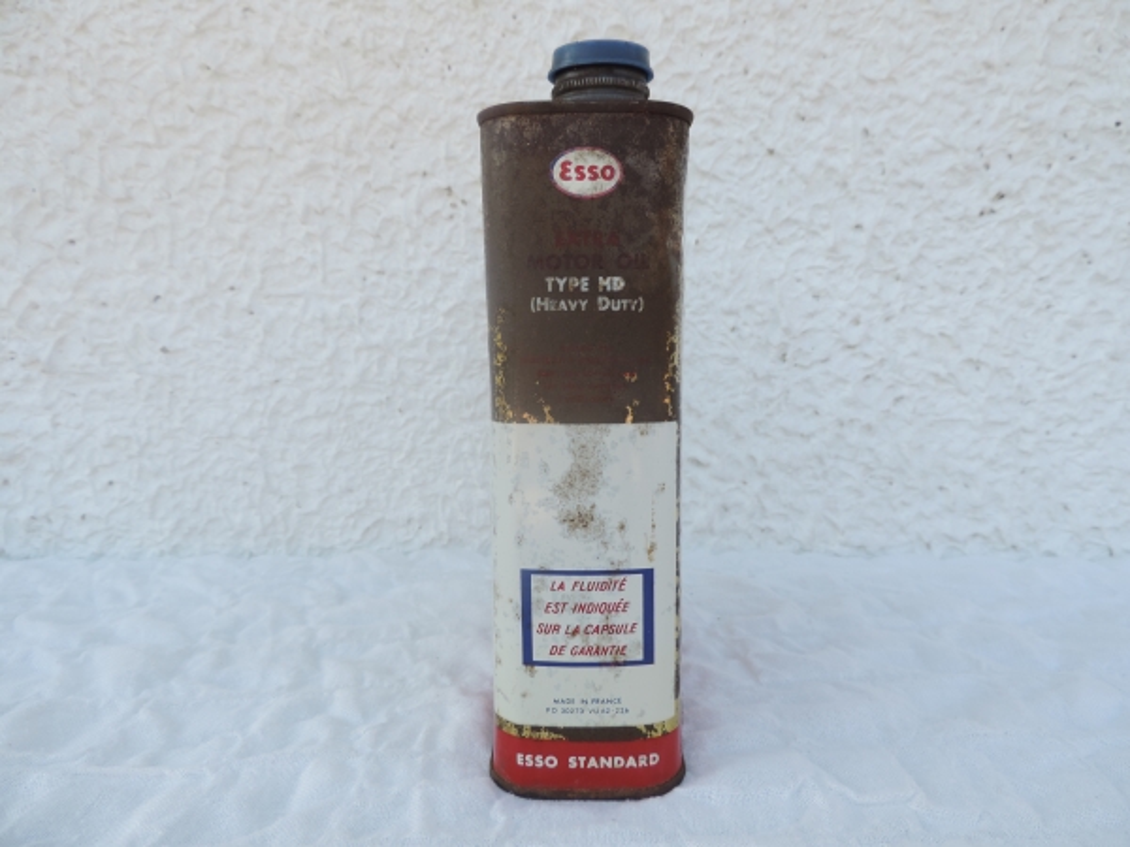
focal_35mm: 24
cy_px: 424
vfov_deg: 56.8
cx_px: 565
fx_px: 783
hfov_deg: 71.6
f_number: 3
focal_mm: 4.3
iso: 80
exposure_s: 1/200
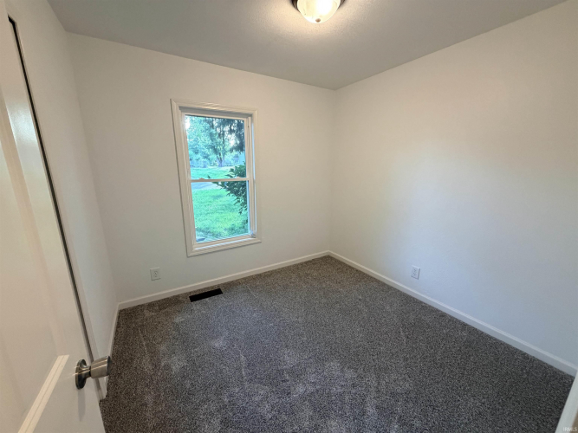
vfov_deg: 85.7
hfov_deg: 102.1
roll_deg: +0.0
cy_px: 216
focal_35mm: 14
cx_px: 289
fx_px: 234
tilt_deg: -13.6
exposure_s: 1/120
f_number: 2.2
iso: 320
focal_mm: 2.22
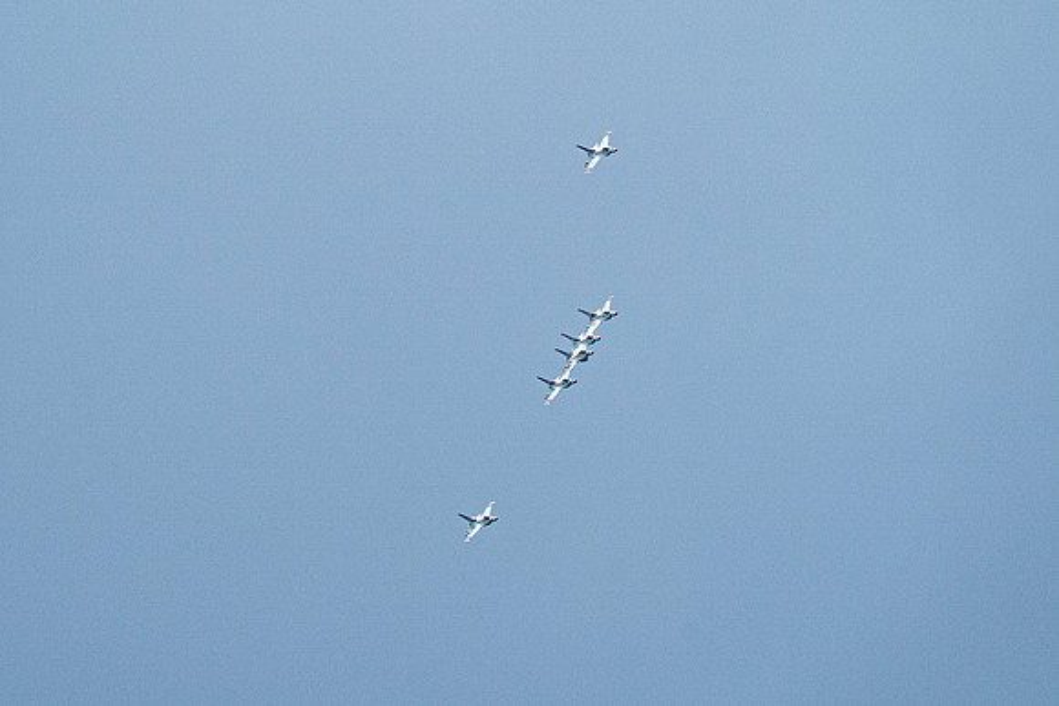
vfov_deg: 1.8
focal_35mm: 785
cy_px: 295
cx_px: 414
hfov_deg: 2.6
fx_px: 23107
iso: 640
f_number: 10
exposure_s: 1/2000
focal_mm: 400
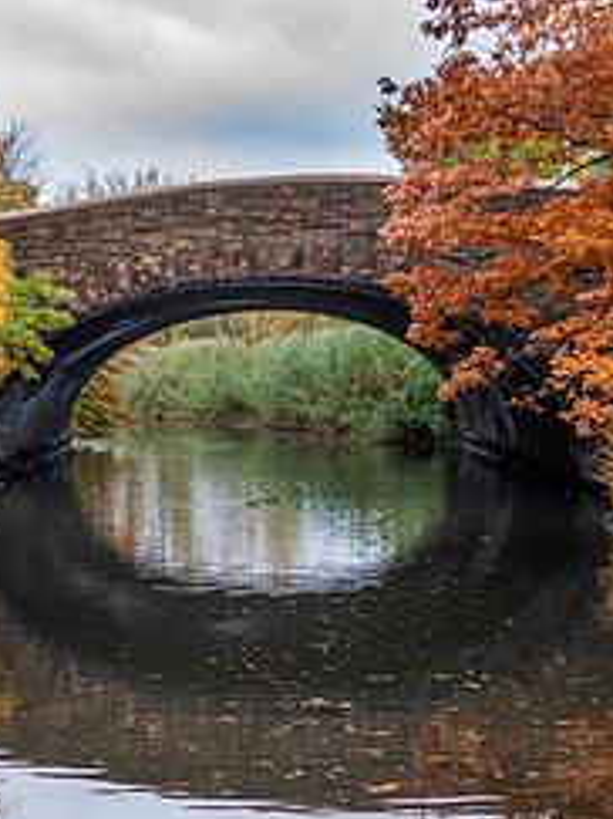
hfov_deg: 17.5
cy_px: 566
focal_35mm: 81
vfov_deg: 24.0
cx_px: -73
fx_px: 1914
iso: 1400
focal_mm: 35
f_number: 2.8
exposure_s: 1/80
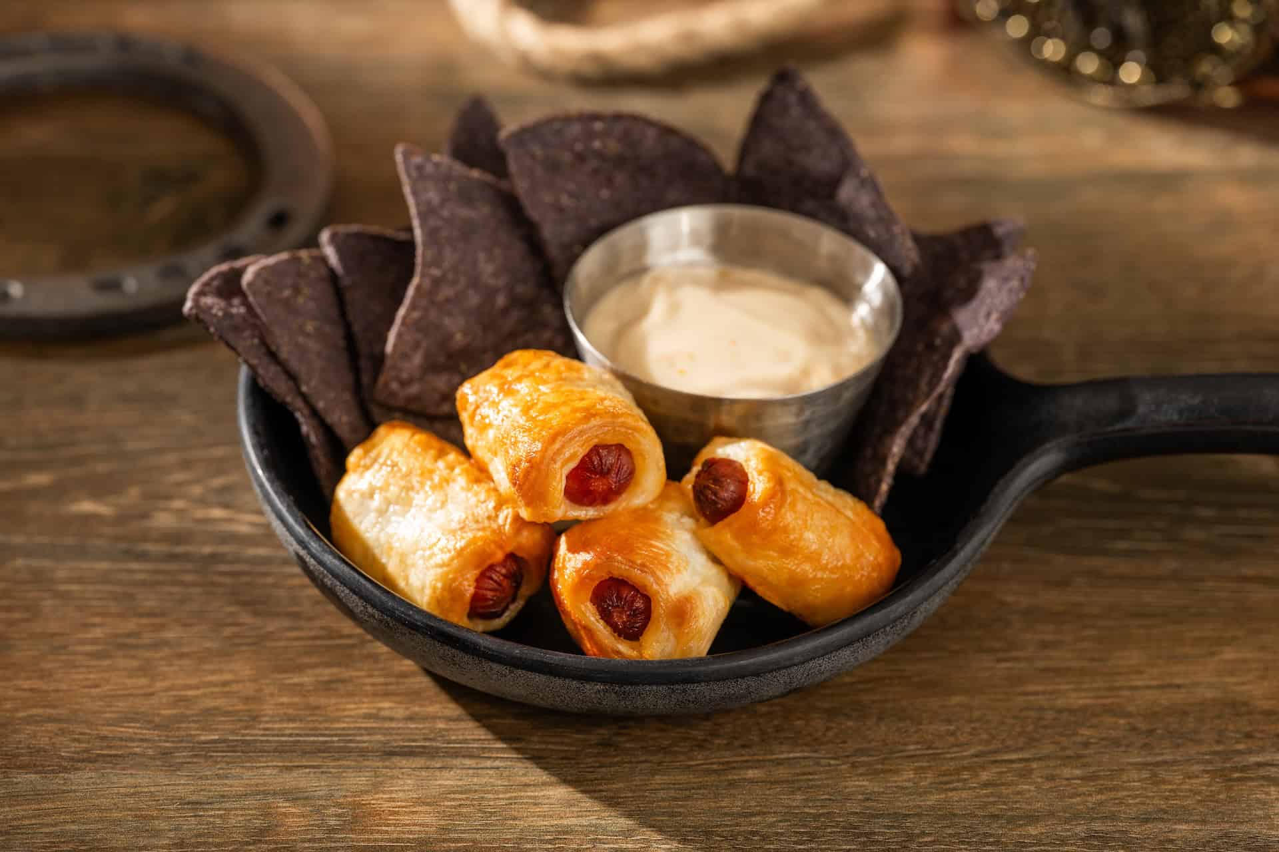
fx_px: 3730
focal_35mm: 105
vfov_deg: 13.0
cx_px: 640
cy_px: 426
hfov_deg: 19.5
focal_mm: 105
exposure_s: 1/200
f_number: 5.6
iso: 64
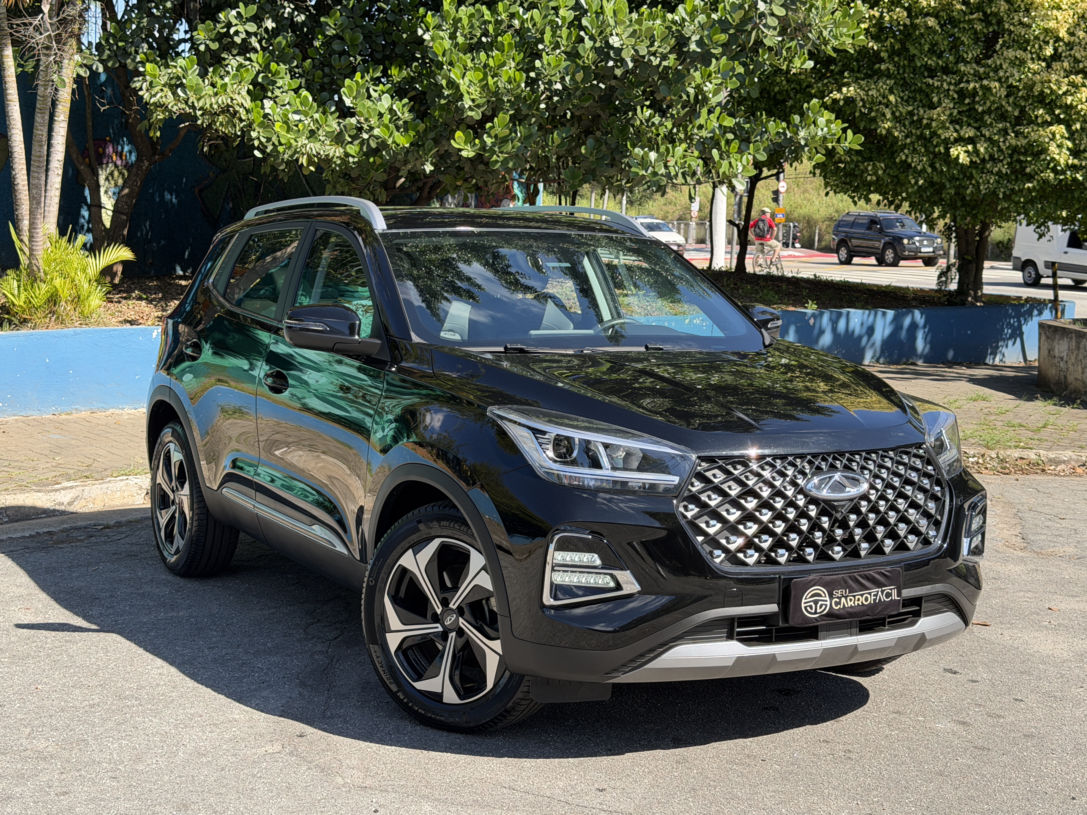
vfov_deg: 29.7
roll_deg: -0.6
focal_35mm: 49
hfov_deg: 38.9
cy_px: 403
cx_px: 546
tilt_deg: -6.7
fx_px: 1539
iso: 80
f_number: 1.78
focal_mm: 6.76
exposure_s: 1/1377
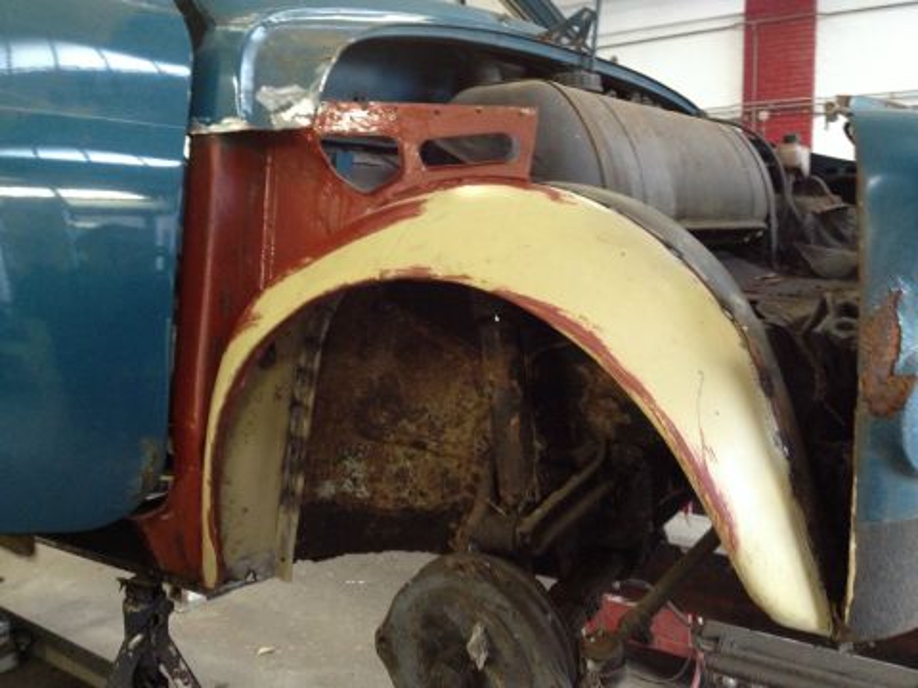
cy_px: 344
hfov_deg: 52.6
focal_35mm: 35
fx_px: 928
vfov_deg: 40.7
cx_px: 459
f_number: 2.4
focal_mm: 4.28
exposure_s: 1/20
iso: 320
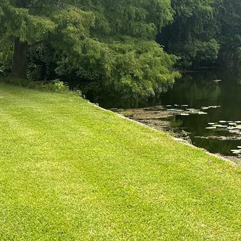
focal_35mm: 72
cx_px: 267
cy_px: 97
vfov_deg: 24.0
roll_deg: -0.1
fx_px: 567
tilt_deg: -5.9
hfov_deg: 22.6
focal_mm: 6.86
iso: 80
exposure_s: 1/650
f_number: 1.78
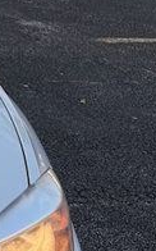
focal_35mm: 133
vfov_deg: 15.7
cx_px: -422
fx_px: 907
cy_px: 188
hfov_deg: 7.6
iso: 80
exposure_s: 1/1018
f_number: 1.78
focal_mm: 6.76
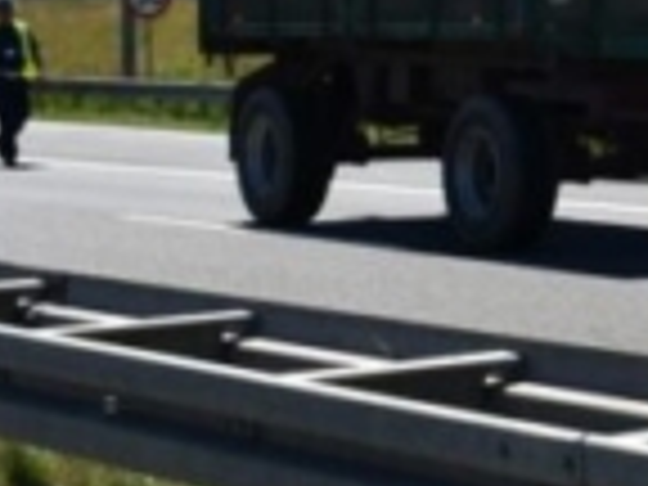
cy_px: 18
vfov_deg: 11.0
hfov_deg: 13.3
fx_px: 2511
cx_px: 1166
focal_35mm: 134
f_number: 7.1
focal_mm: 21
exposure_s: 1/1600
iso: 400
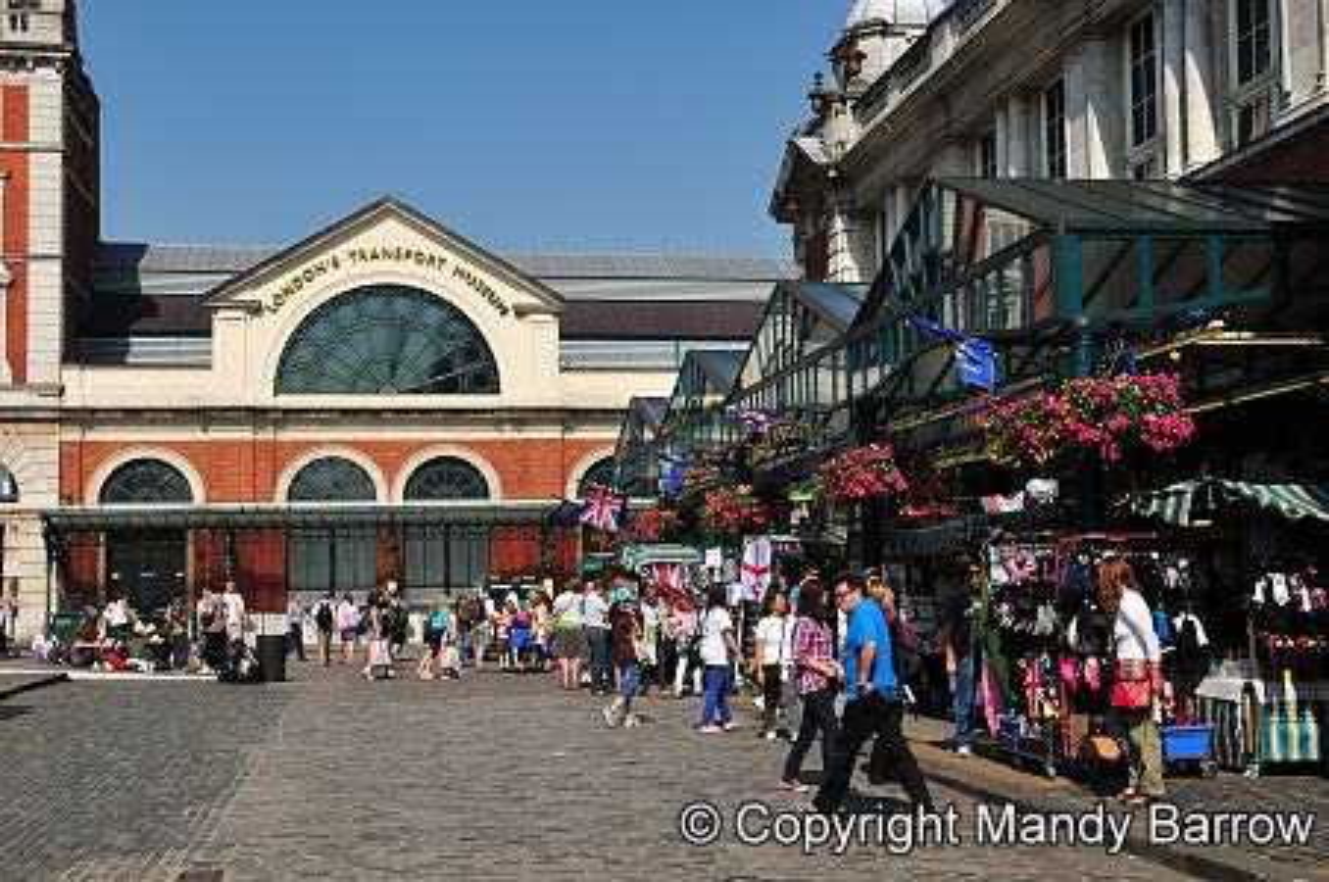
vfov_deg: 28.9
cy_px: 441
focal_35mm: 46
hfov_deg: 42.4
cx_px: 664
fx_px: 1714
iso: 200
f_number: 16
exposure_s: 1/125
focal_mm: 31
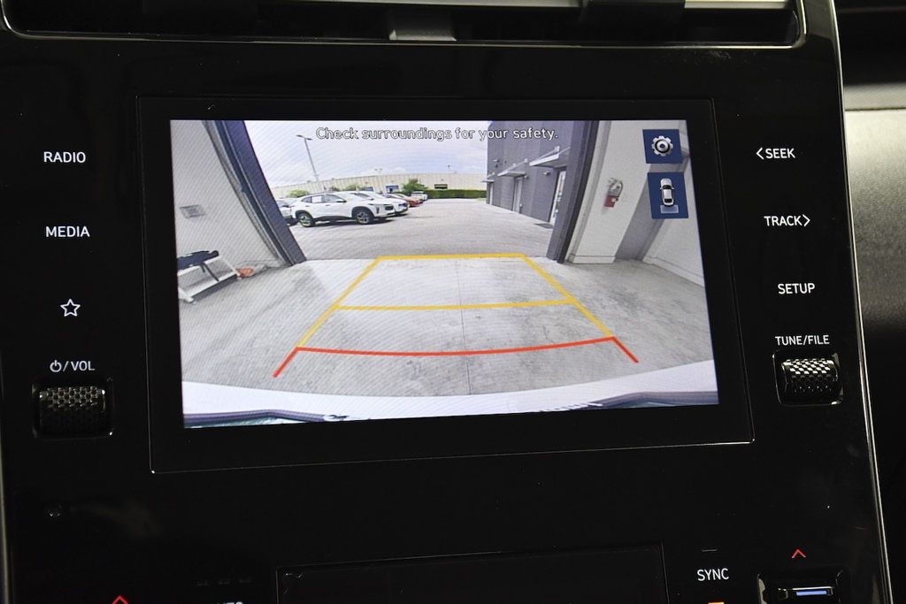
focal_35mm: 63
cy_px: 302
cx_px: 453
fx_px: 1586
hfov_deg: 31.9
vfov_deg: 21.6
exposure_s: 1/125
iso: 2000
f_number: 5.6
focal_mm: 42
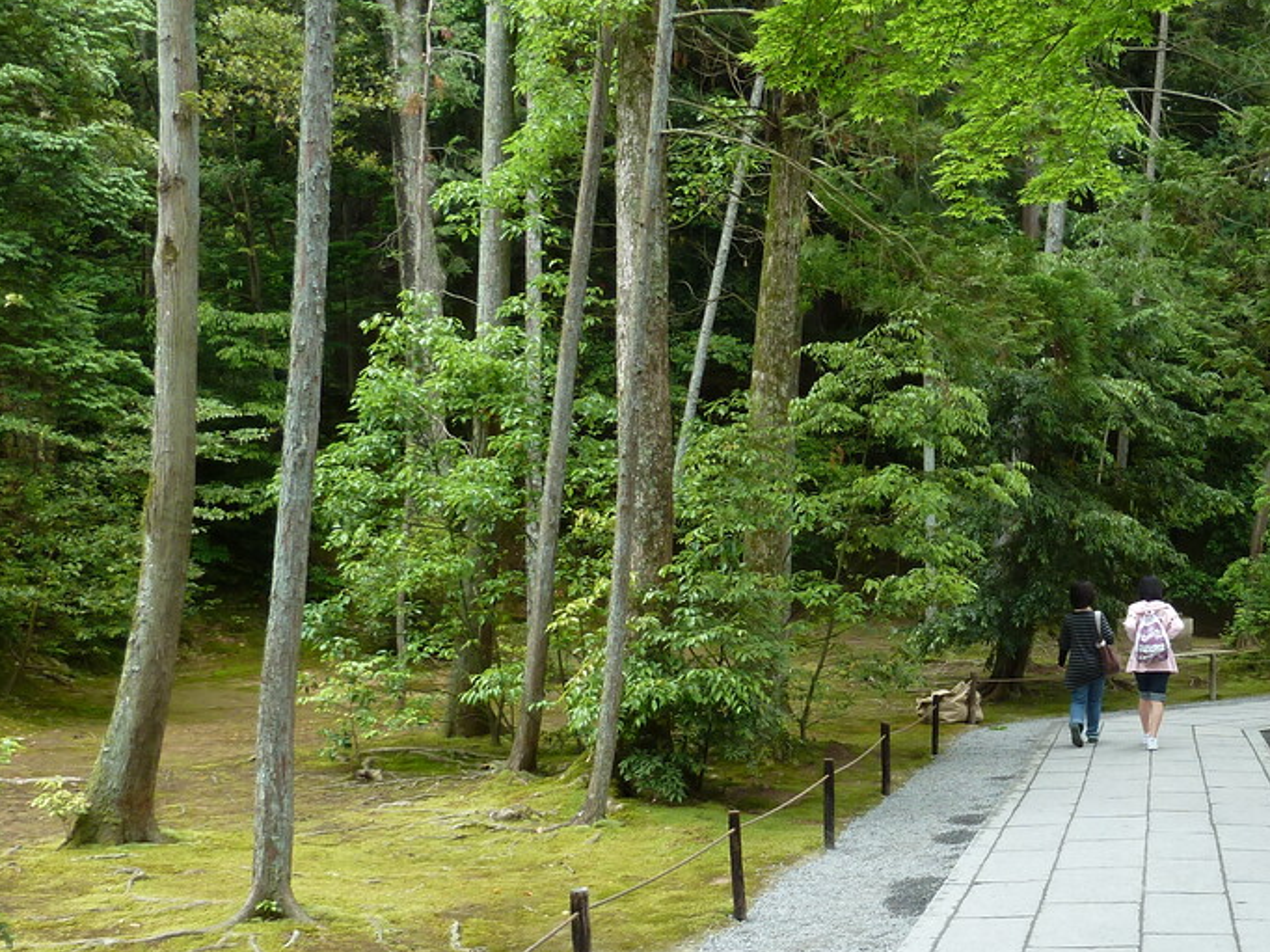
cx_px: 1024
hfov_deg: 41.1
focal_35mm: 44
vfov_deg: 32.4
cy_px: 678
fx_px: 1614
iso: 80
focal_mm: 4.1
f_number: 3.3
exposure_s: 1/40
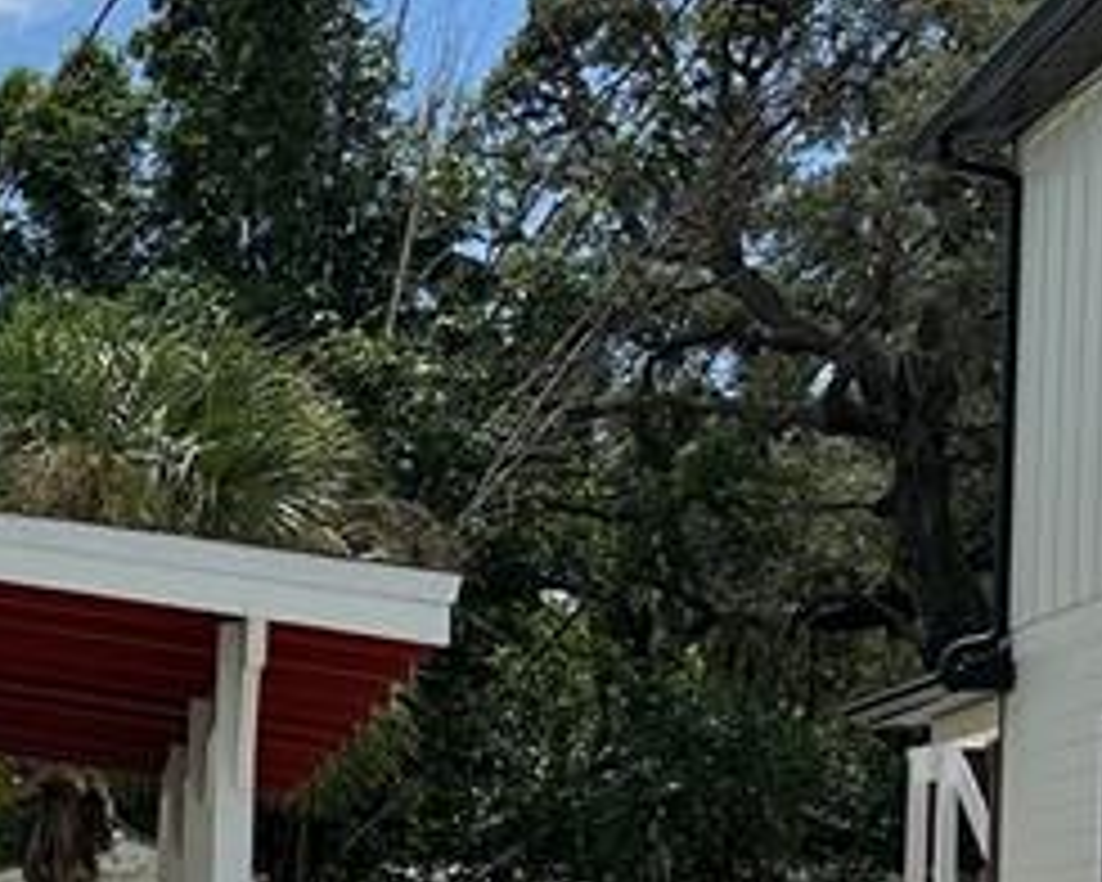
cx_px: -1165
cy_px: 1076
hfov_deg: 15.3
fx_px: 3196
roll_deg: -0.8
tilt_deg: -1.1
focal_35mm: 98
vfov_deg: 15.1
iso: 80
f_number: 1.78
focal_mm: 6.86
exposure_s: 1/7042
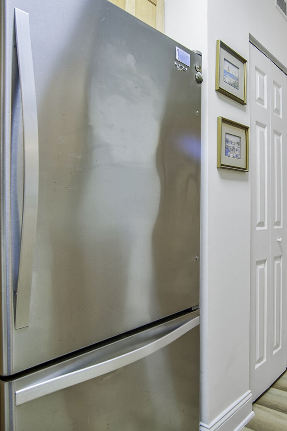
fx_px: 335
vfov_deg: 65.5
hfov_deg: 45.4
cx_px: 201
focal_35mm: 28
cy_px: 215
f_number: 11
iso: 400
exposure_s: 1/3
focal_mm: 18
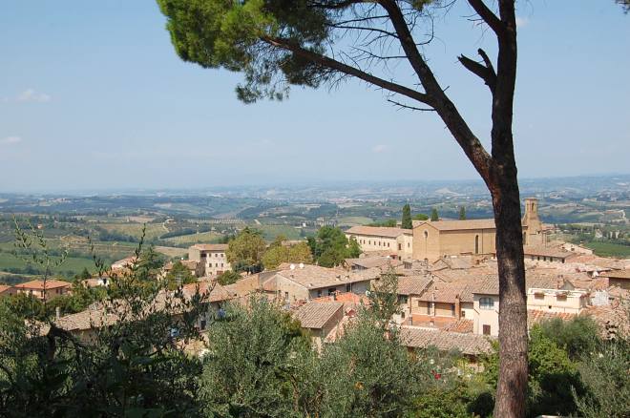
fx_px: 813
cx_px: 315
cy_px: 209
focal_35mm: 46
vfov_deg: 28.9
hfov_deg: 42.4
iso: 200
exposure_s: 1/320
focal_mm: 31
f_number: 10
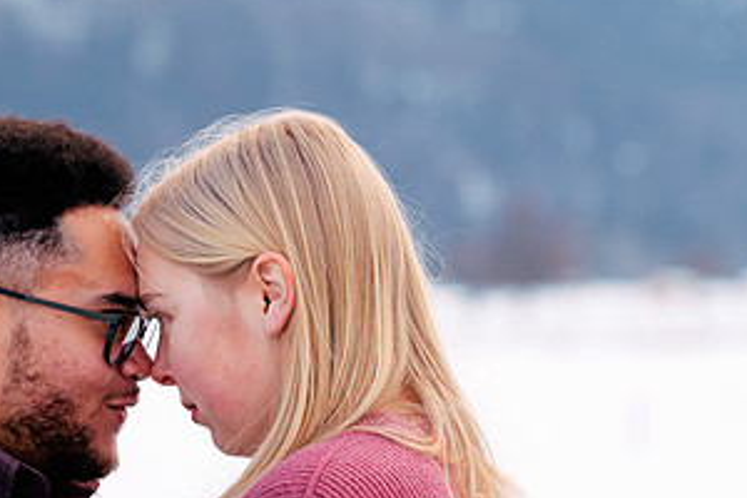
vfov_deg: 6.1
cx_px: 187
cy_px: 227
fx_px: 4648
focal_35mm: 224
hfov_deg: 9.2
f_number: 4.5
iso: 250
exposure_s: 1/320
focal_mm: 116
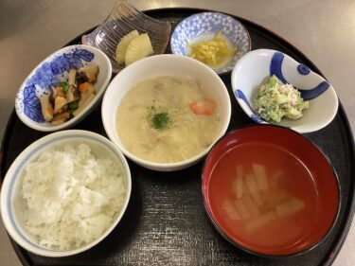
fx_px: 318
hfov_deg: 58.4
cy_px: 133
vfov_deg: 45.4
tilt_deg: -65.5
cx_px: 178
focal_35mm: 31
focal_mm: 3.3
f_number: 2.4
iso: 250
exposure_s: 1/60
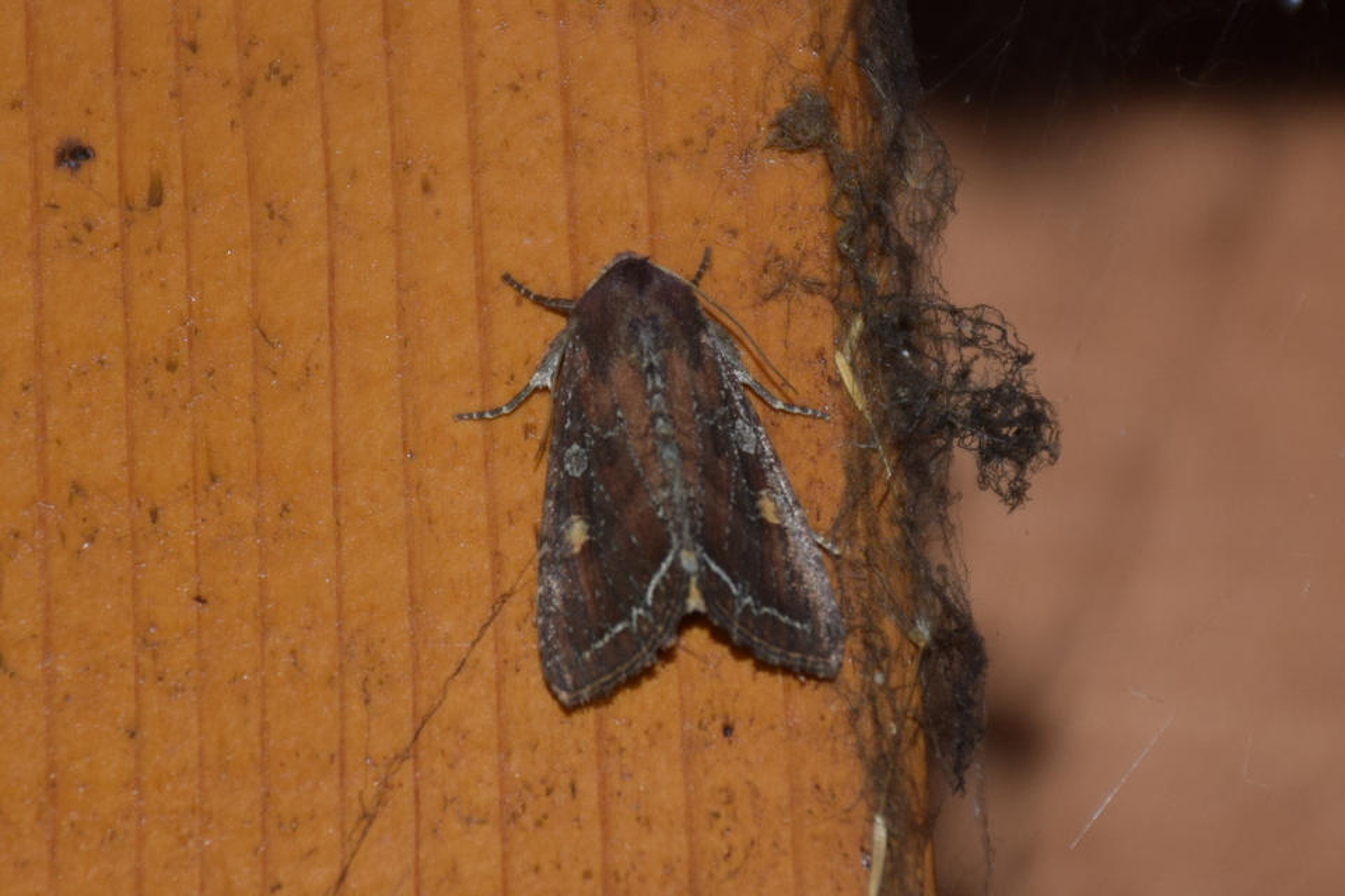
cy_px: 448
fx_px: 7843
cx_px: 672
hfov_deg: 9.8
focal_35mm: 210
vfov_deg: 6.5
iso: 320
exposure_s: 1/60
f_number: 5.6
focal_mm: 140
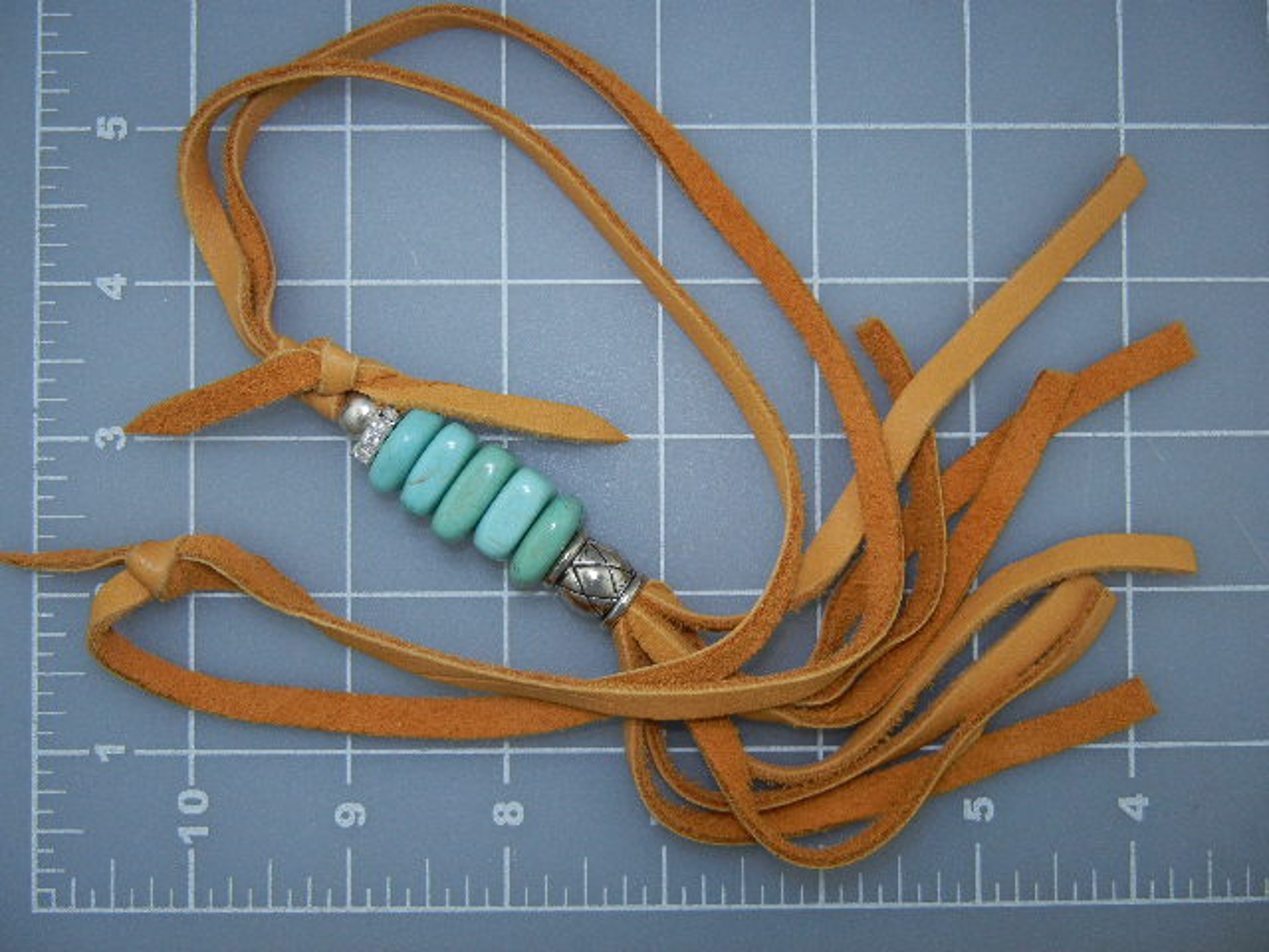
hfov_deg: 54.0
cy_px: 476
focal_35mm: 34
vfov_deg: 41.8
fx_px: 1246
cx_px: 634
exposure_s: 1/30
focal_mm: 6.2
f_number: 3.6
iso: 240
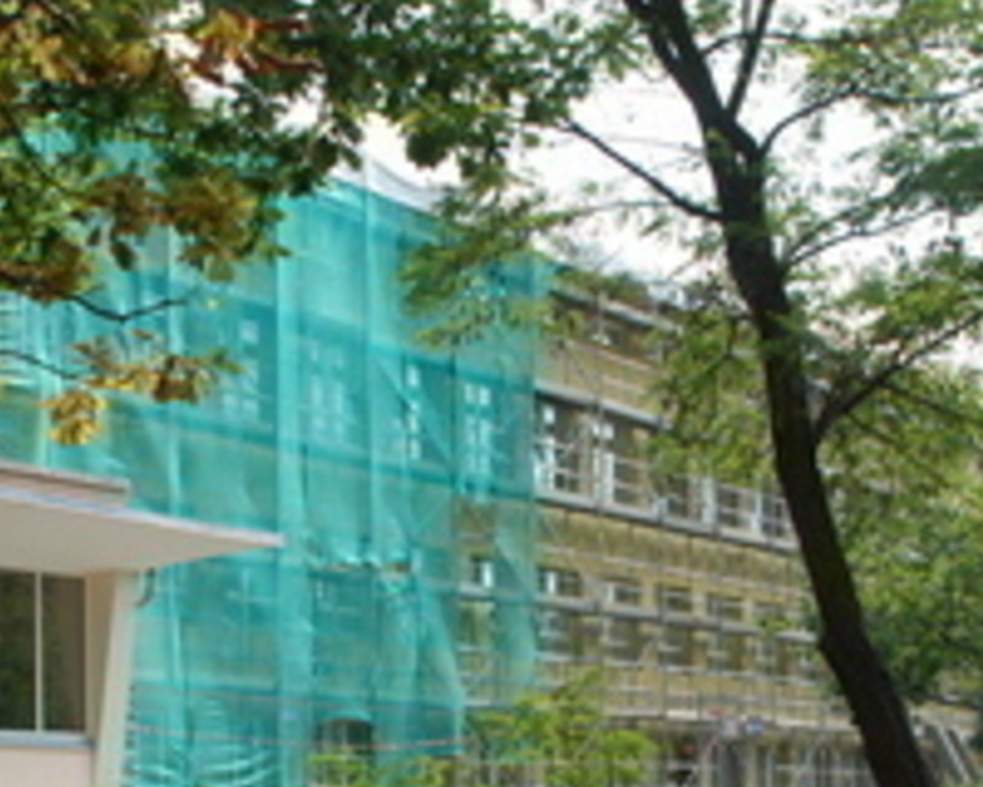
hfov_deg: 20.8
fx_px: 2677
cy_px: 619
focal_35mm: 92
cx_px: 347
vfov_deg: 16.6
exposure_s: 1/1500
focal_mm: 26
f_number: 4.8
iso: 400
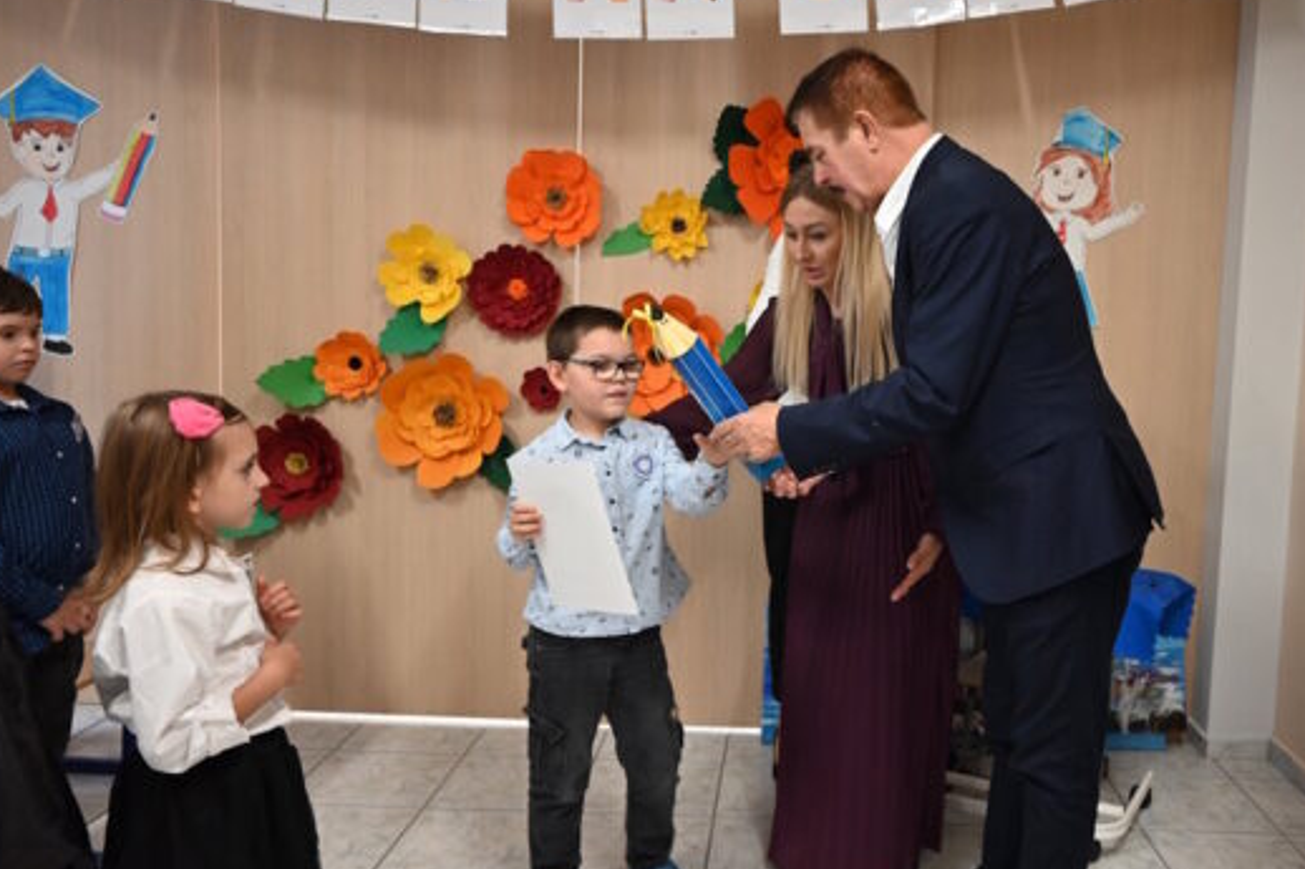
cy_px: 421
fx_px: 1160
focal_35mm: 32
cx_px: 831
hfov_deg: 57.9
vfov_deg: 41.1
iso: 1600
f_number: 4
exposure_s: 1/125
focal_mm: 24
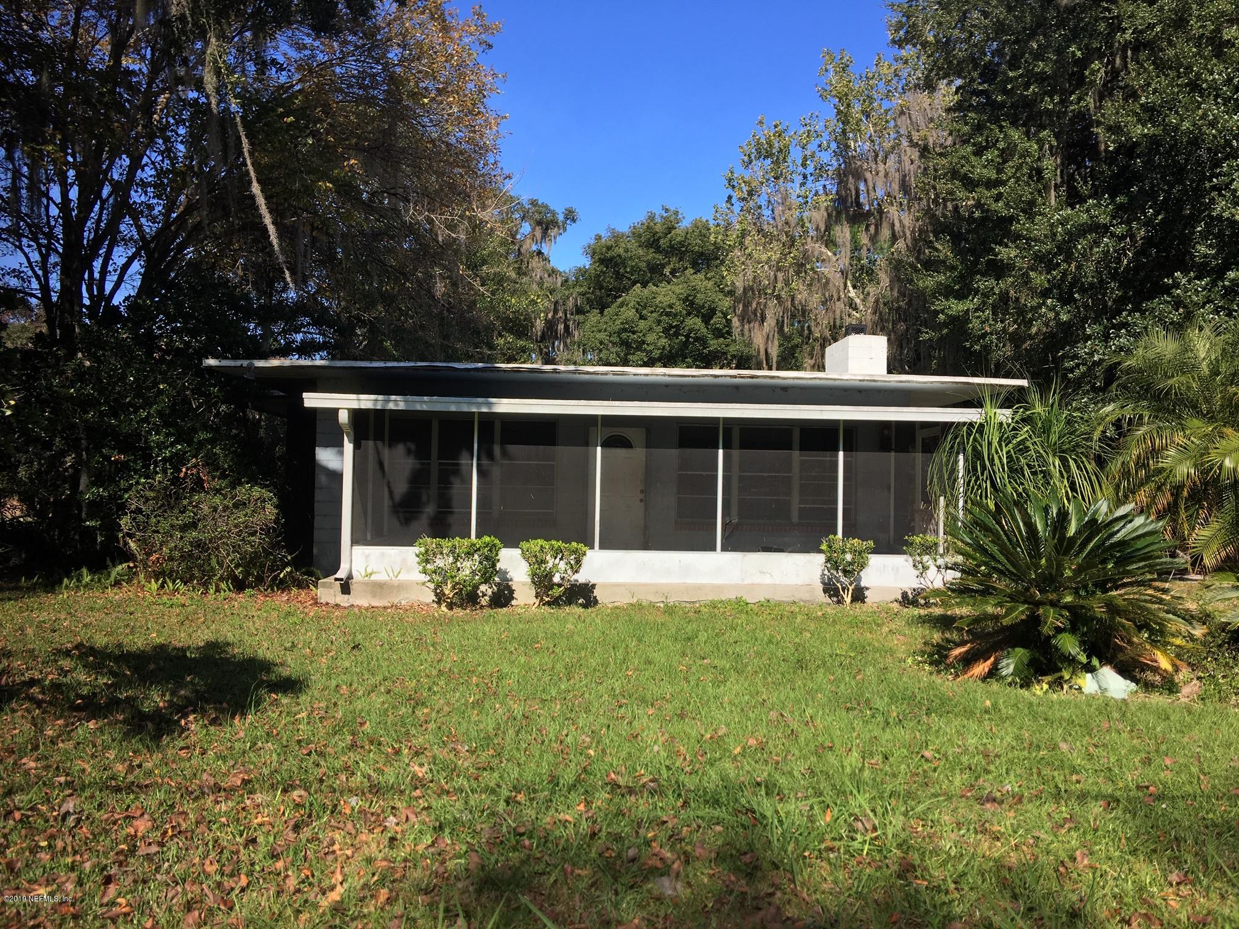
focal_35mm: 29
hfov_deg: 61.7
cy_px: 464
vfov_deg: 48.2
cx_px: 620
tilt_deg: +2.7
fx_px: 1038
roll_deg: -0.8
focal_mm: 4.15
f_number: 2.2
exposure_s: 1/1012
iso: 25
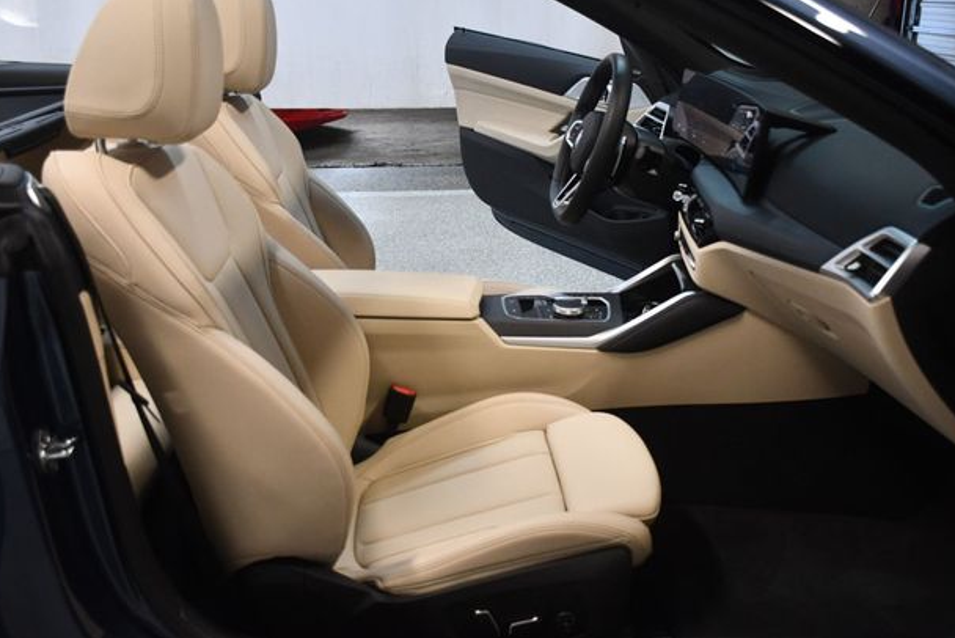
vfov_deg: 32.7
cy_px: 305
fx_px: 1088
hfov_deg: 47.4
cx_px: 467
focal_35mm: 41
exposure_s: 1/125
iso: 2000
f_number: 3.8
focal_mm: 26
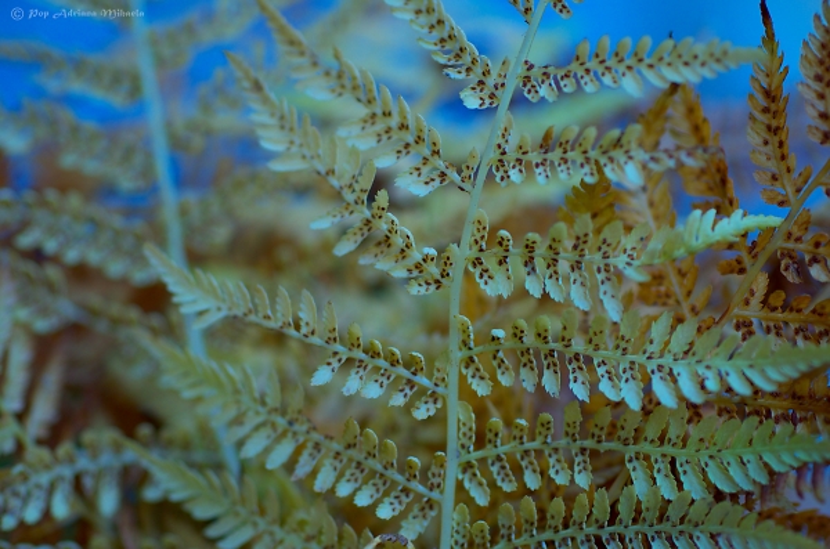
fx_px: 1725
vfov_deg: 18.1
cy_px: 274
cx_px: 415
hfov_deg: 27.1
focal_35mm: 75
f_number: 2.8
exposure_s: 1/40
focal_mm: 50
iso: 400
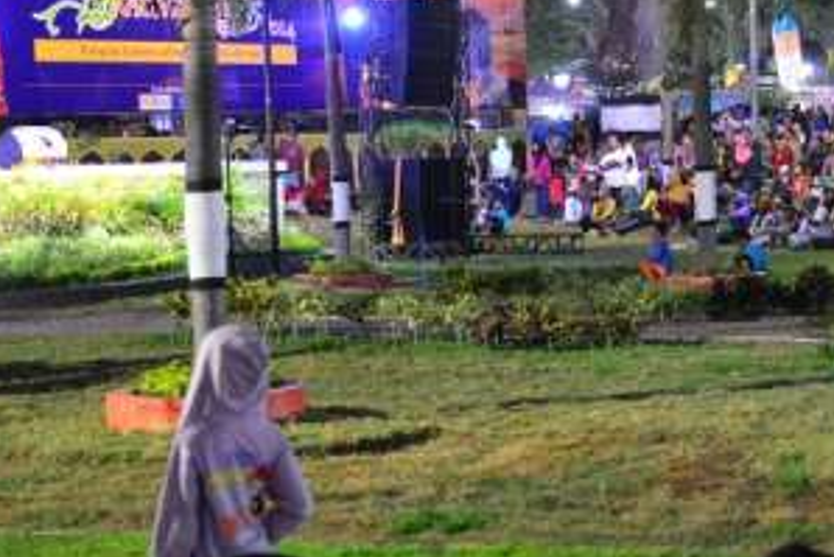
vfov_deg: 11.6
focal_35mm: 118
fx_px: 2735
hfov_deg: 16.7
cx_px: 952
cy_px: 106
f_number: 2.8
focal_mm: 44
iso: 4500
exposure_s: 1/50
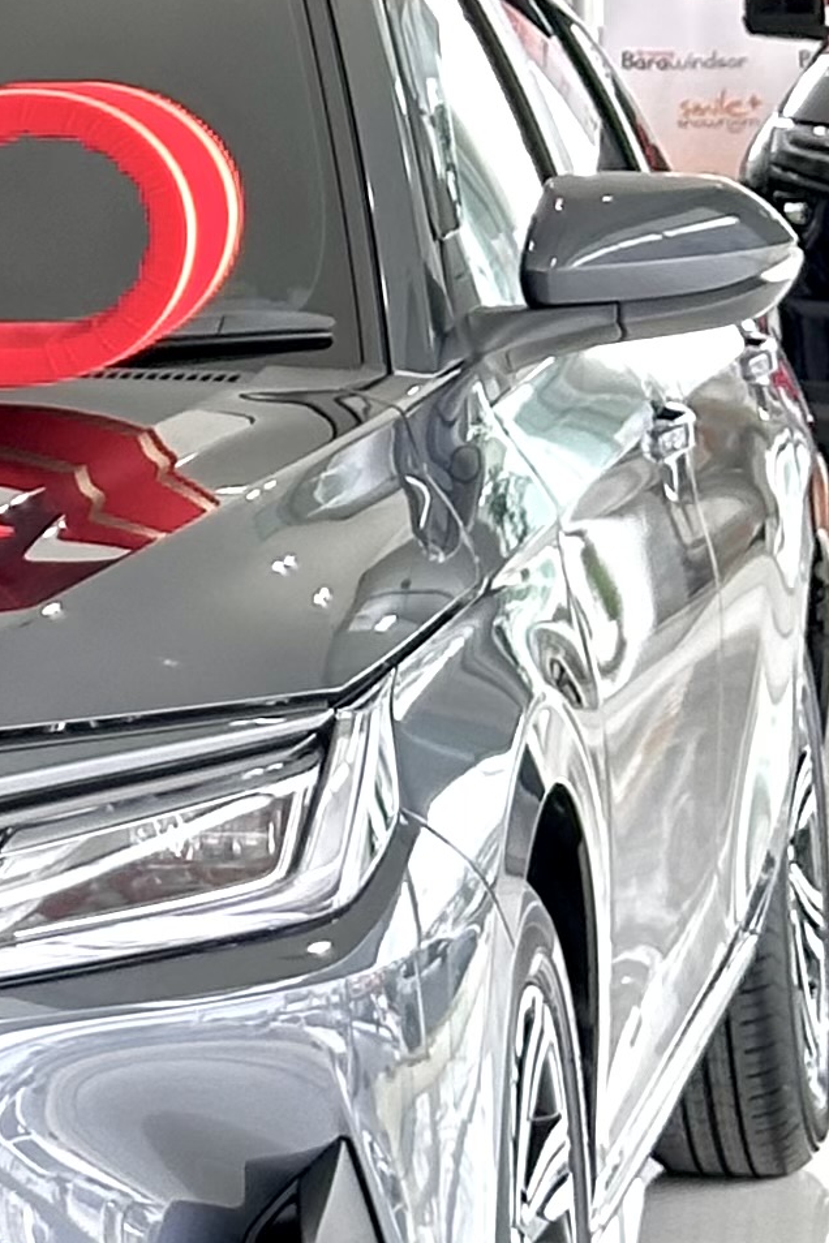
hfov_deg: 6.3
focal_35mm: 211
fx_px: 7288
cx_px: -1058
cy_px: -79
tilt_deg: +2.4
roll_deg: +0.5
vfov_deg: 9.7
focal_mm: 6.86
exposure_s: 1/198
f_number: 1.78
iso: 100
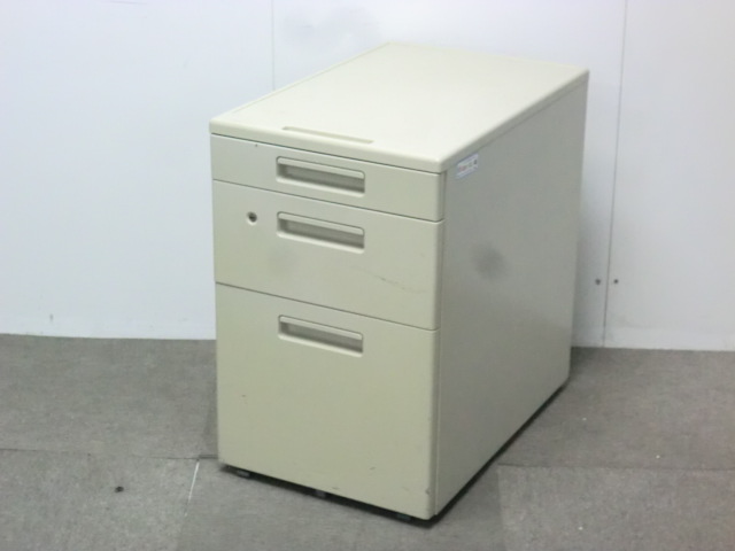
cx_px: 368
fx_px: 1635
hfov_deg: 25.3
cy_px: 276
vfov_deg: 19.1
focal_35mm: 77
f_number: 5.9
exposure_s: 1/20
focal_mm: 13.9
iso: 800
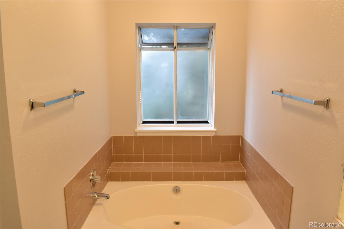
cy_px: 114
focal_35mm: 27
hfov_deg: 67.4
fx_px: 258
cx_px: 172
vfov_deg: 47.9
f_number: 8
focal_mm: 18
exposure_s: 1/20
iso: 400
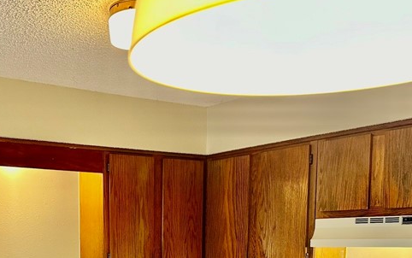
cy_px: 321
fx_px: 607
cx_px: 111
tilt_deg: -6.2
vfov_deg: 22.0
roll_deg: +0.3
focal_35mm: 54
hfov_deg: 36.8
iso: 160
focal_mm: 6.86
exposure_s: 1/60
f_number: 1.78
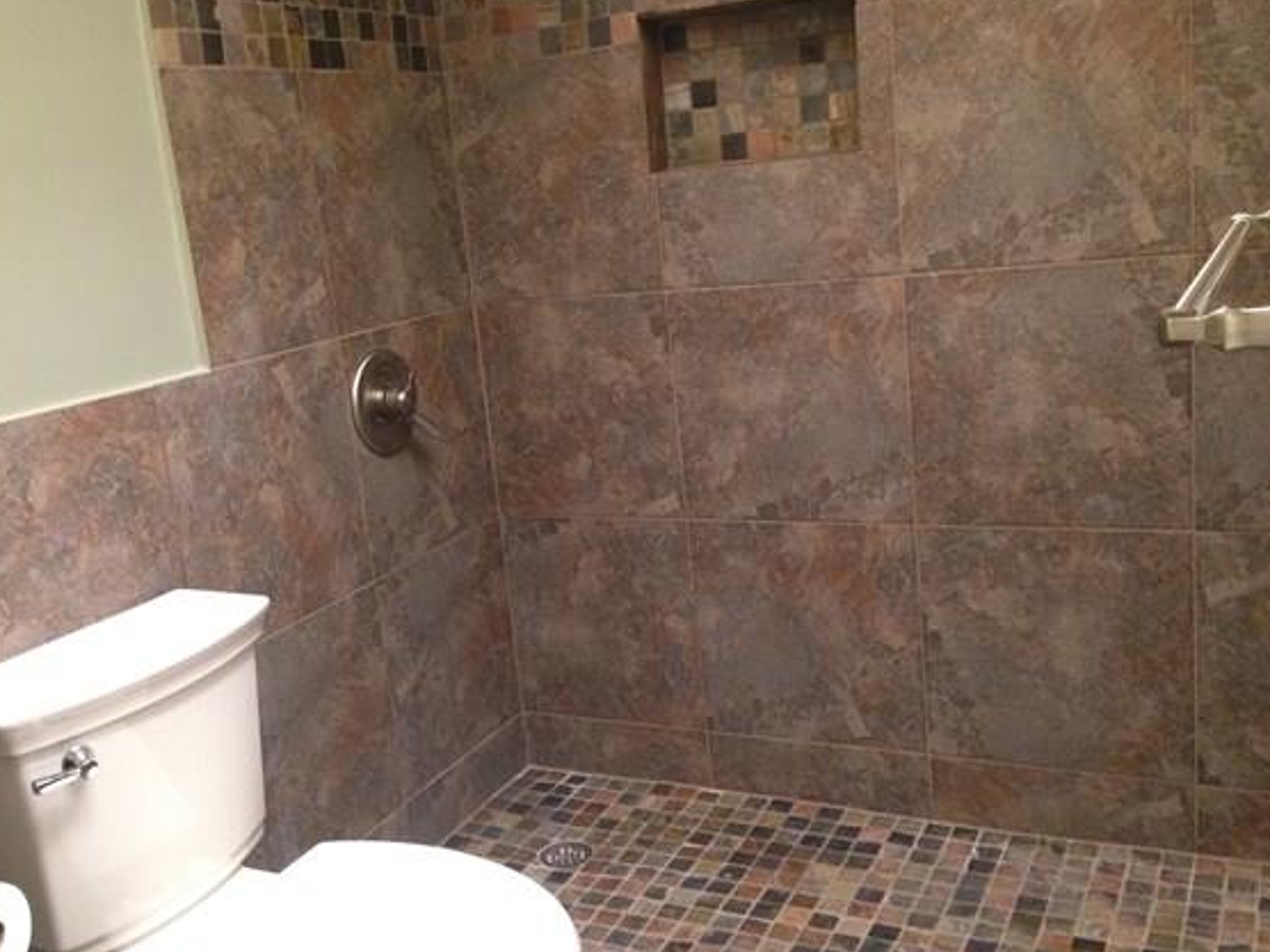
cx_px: 573
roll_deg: +8.0
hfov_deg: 48.9
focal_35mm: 38
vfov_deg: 37.7
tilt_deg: -14.1
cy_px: 498
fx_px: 1394
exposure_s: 1/20
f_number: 2.4
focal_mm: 4.12
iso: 320
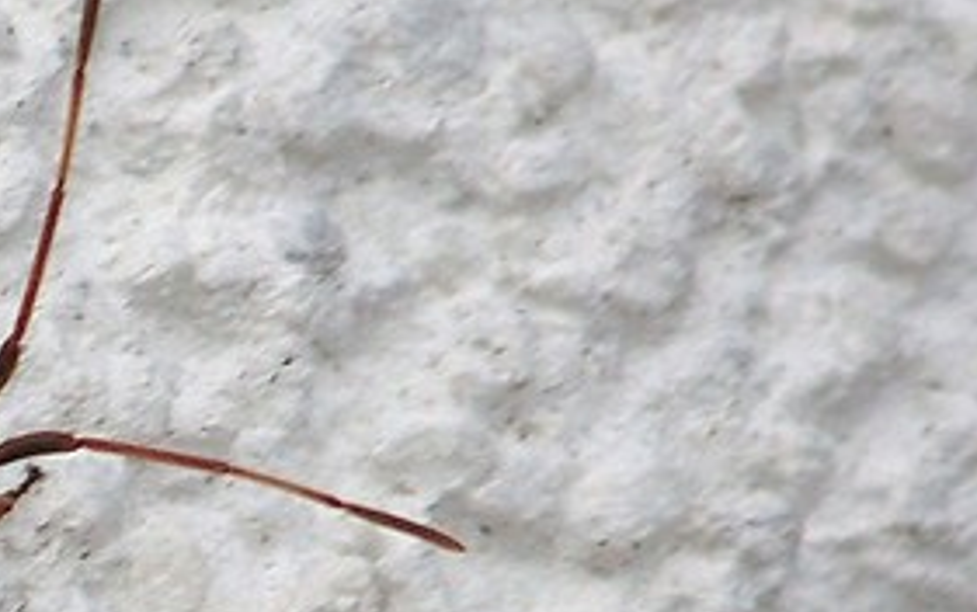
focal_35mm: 1390
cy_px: 654
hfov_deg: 1.5
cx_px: -263
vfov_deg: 0.9
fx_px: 37033
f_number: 4.8
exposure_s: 1/100
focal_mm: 70.2
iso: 64
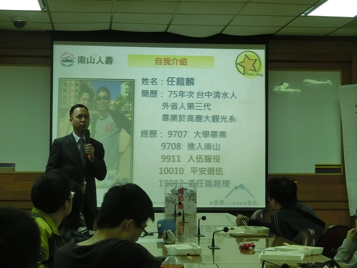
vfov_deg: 18.9
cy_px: 134
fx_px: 804
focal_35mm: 78
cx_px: 178
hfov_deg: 25.0
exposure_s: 1/125
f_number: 4.9
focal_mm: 13.79
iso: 1000
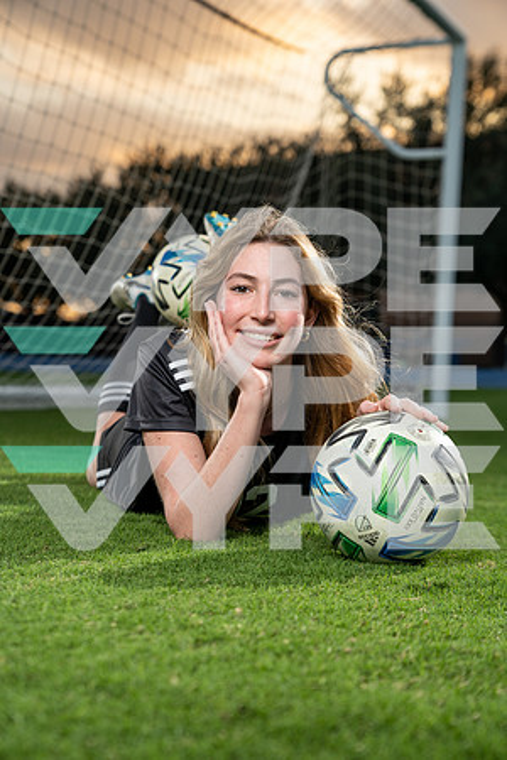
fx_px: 1289
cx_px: 254
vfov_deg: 32.9
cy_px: 380
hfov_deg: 22.3
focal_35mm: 61
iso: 160
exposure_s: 1/250
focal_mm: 61
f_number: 4
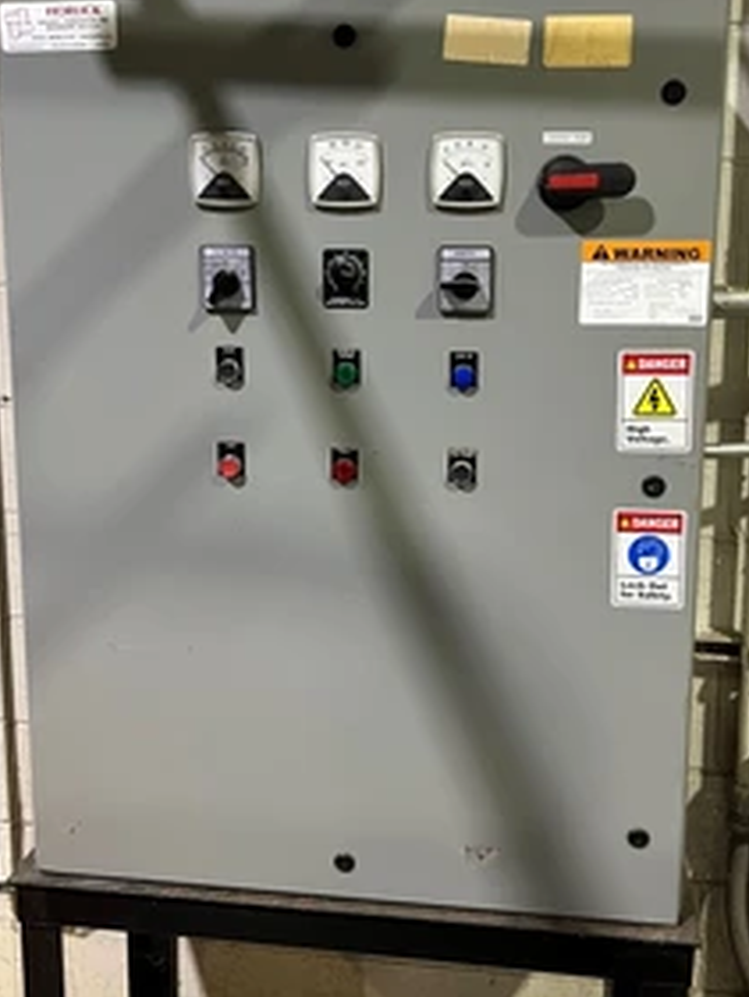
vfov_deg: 49.8
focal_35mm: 37
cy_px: 404
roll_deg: +0.4
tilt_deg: -8.9
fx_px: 1067
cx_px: 408
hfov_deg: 38.7
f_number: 1.5
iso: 200
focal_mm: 5.7
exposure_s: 1/60
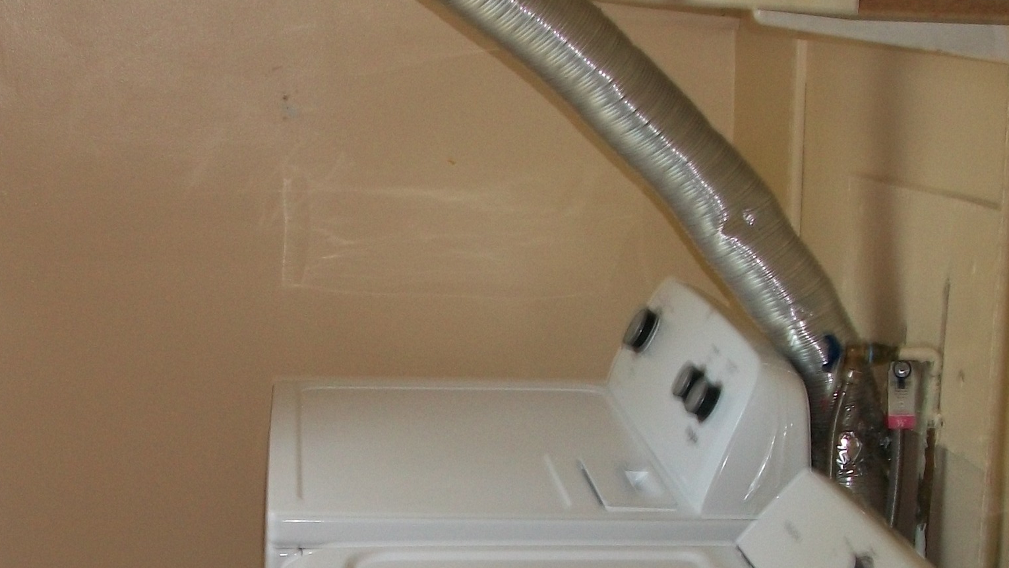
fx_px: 1873
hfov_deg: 29.9
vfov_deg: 16.9
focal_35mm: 70
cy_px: 541
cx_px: 340
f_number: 2.9
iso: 80
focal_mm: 5.7
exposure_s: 1/30
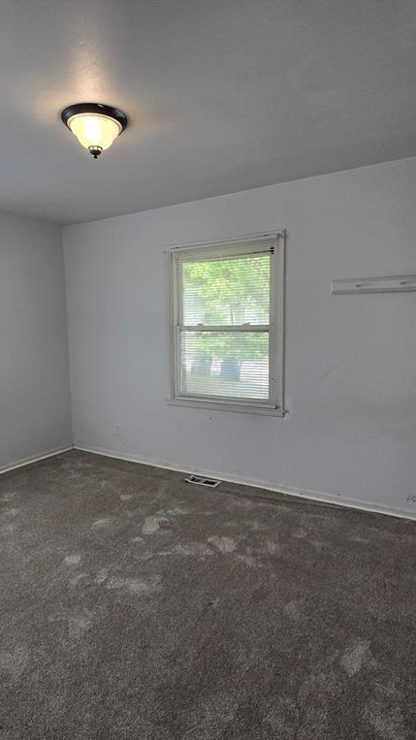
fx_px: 373
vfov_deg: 89.6
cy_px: 370
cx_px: 190
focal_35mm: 19
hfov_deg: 58.2
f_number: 2.2
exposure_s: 1/120
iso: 100
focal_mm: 2.2
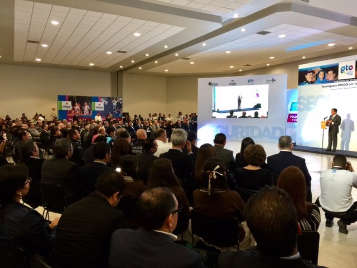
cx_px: 178
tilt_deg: -3.6
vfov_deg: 48.2
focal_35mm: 29
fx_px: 299
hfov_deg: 61.7
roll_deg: -0.1
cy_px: 134
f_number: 2.2
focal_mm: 4.15
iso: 50
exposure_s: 1/15
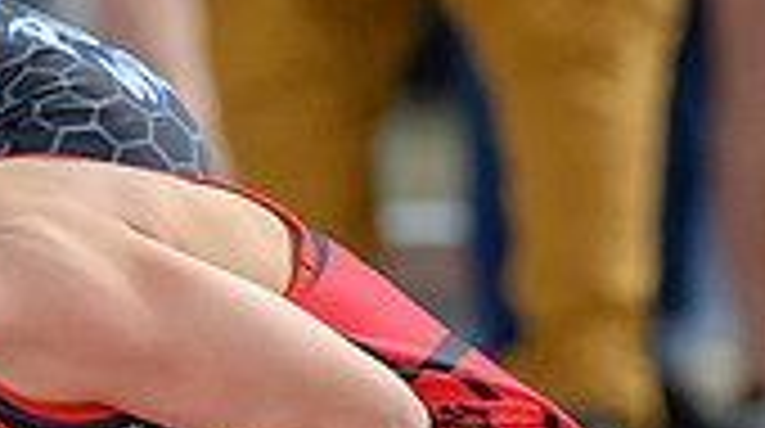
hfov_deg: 2.3
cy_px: 414
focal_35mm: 954
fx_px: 19321
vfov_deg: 1.3
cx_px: -212
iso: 5600
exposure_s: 1/640
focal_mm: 195
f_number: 4.5
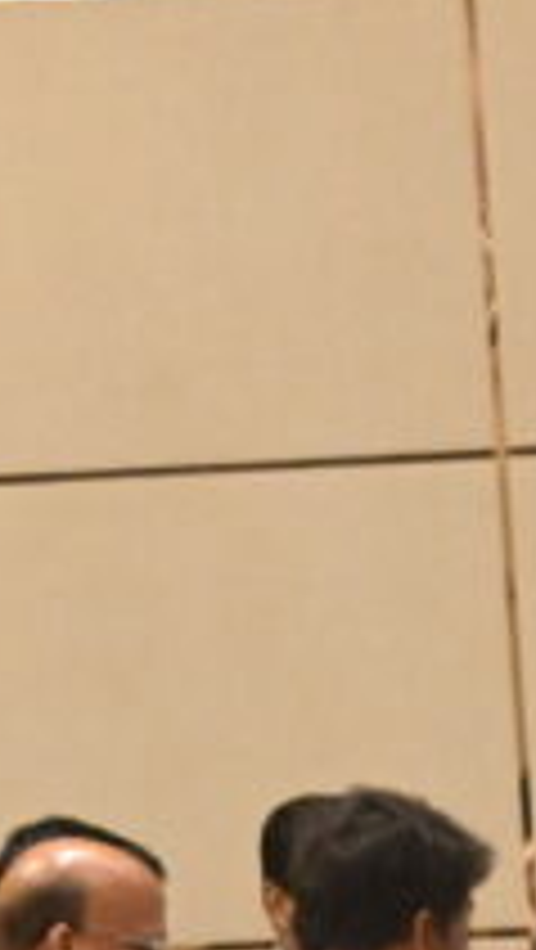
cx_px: 1802
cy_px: 1272
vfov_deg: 8.7
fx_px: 6153
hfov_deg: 4.7
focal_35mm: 244
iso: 5000
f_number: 4.5
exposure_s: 1/100
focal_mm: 32
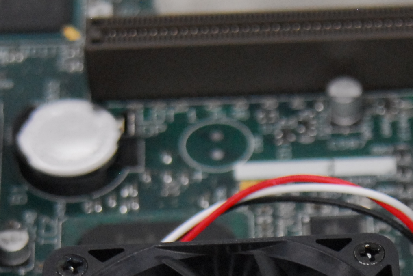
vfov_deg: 5.7
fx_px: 2756
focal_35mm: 240
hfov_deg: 8.6
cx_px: 330
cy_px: 422
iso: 800
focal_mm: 42
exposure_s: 1/160
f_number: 3.3
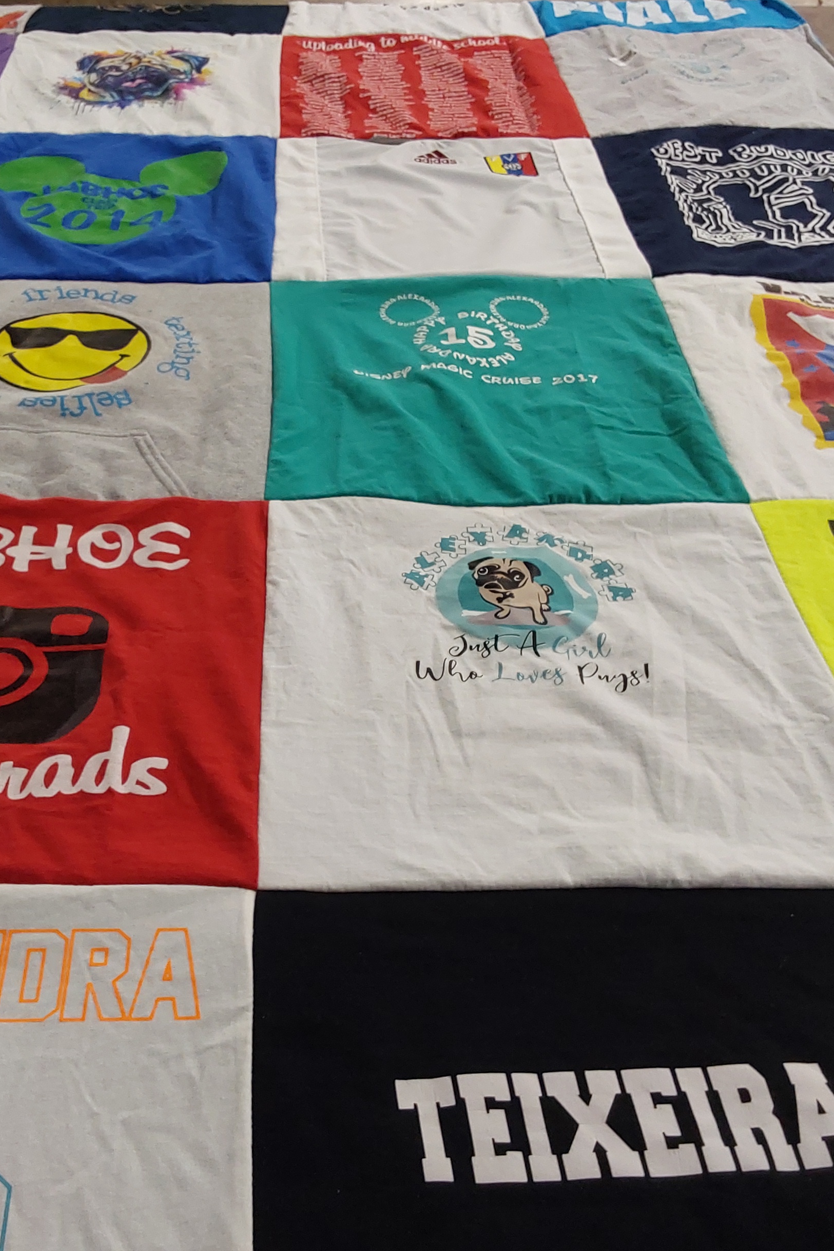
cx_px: 276
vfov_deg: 49.6
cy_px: 625
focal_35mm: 39
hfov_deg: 33.9
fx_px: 1355
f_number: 1.9
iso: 80
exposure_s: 1/60
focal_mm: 2.91
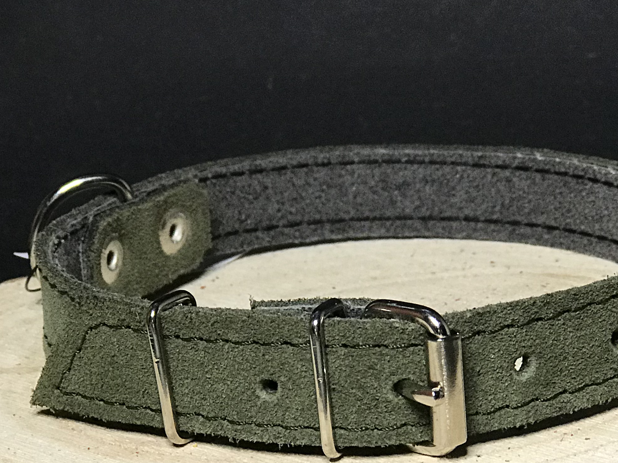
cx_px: 331
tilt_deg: -20.4
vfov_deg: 12.5
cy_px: 433
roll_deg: +4.5
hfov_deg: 16.8
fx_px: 2089
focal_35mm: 117
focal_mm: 6.6
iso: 125
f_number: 2.8
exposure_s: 1/50
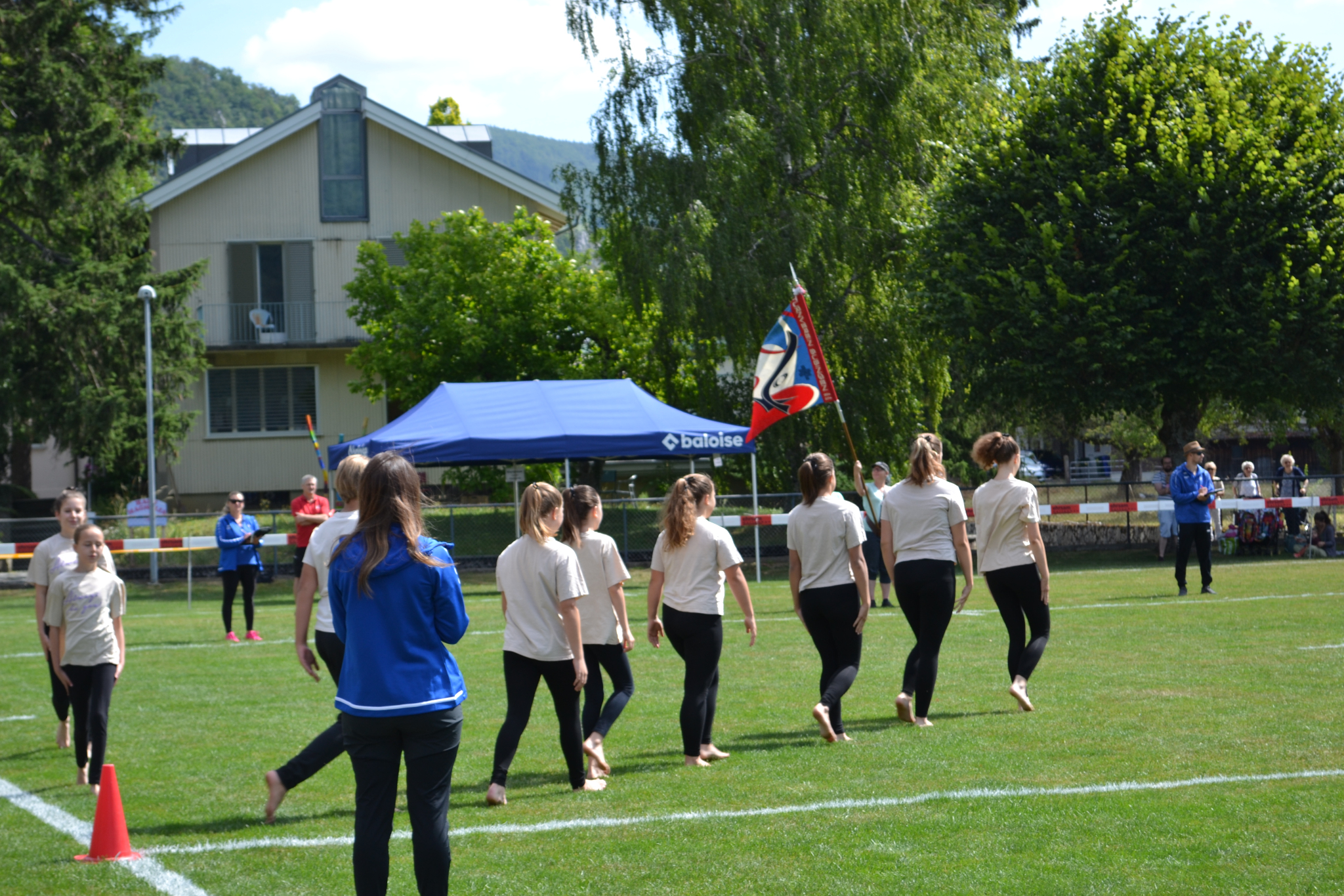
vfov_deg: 16.6
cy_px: 448
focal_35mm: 82
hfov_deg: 24.6
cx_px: 672
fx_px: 3080
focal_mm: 55
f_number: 7.1
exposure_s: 1/200
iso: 100
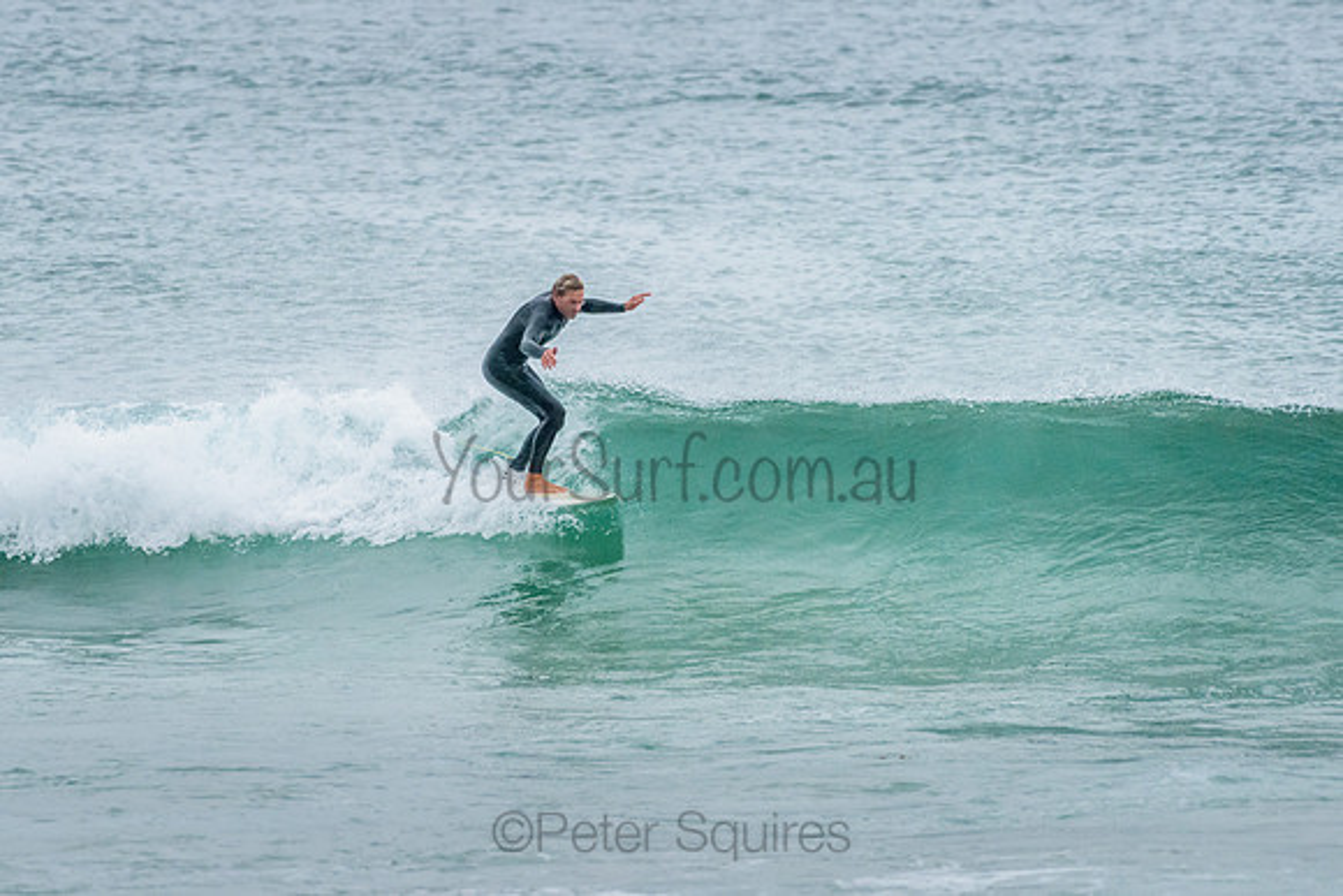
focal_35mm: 613
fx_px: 22885
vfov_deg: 2.2
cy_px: 398
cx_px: 550
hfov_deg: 3.4
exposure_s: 1/1000
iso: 1250
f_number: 5.6
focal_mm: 500
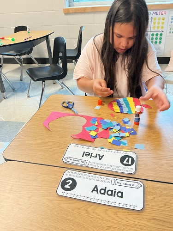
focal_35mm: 29
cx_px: 86
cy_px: 116
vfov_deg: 61.7
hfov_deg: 48.2
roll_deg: +4.1
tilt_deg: -34.5
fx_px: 193
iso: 200
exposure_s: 1/50
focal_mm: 3
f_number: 1.8
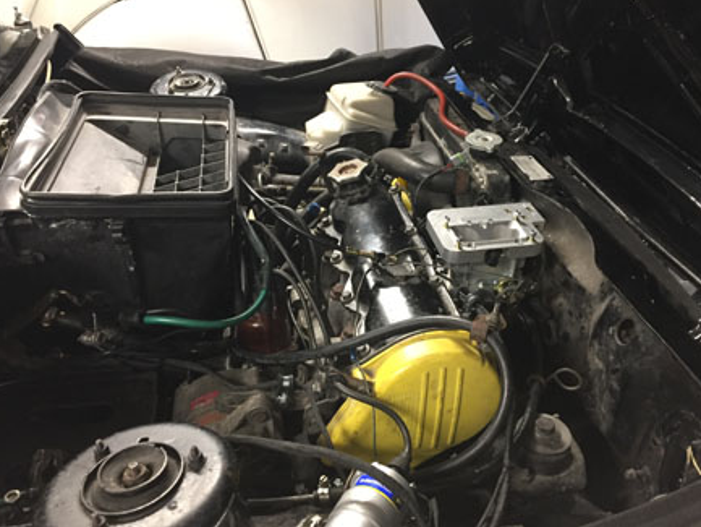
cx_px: 356
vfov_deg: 46.8
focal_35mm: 30
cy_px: 268
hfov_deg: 59.9
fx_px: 608
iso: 250
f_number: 2.2
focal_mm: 4.15
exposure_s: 1/20
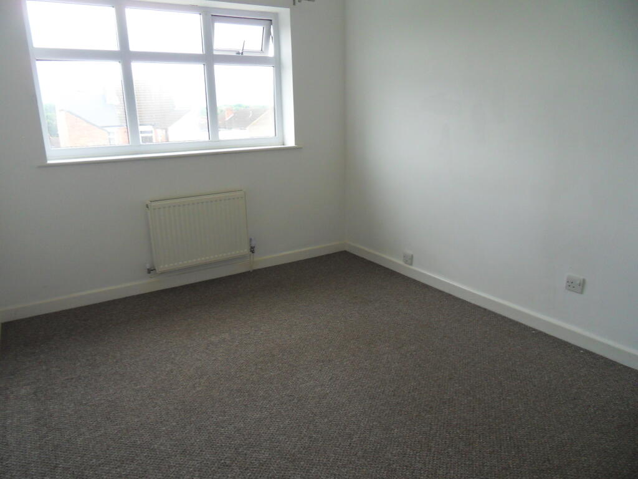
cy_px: 240
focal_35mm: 24
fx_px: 442
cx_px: 319
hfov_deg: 71.6
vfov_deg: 56.8
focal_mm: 4.2
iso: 100
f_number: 3.3
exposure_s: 1/60
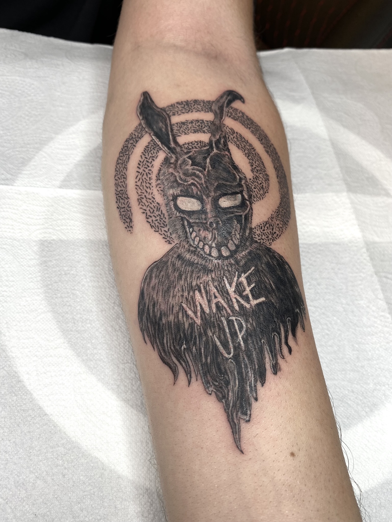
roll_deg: -7.5
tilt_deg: -43.7
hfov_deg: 53.1
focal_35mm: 26
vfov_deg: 67.3
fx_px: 393
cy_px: 261
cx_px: 196
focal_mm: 4.25
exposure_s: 1/111
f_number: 1.8
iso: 32
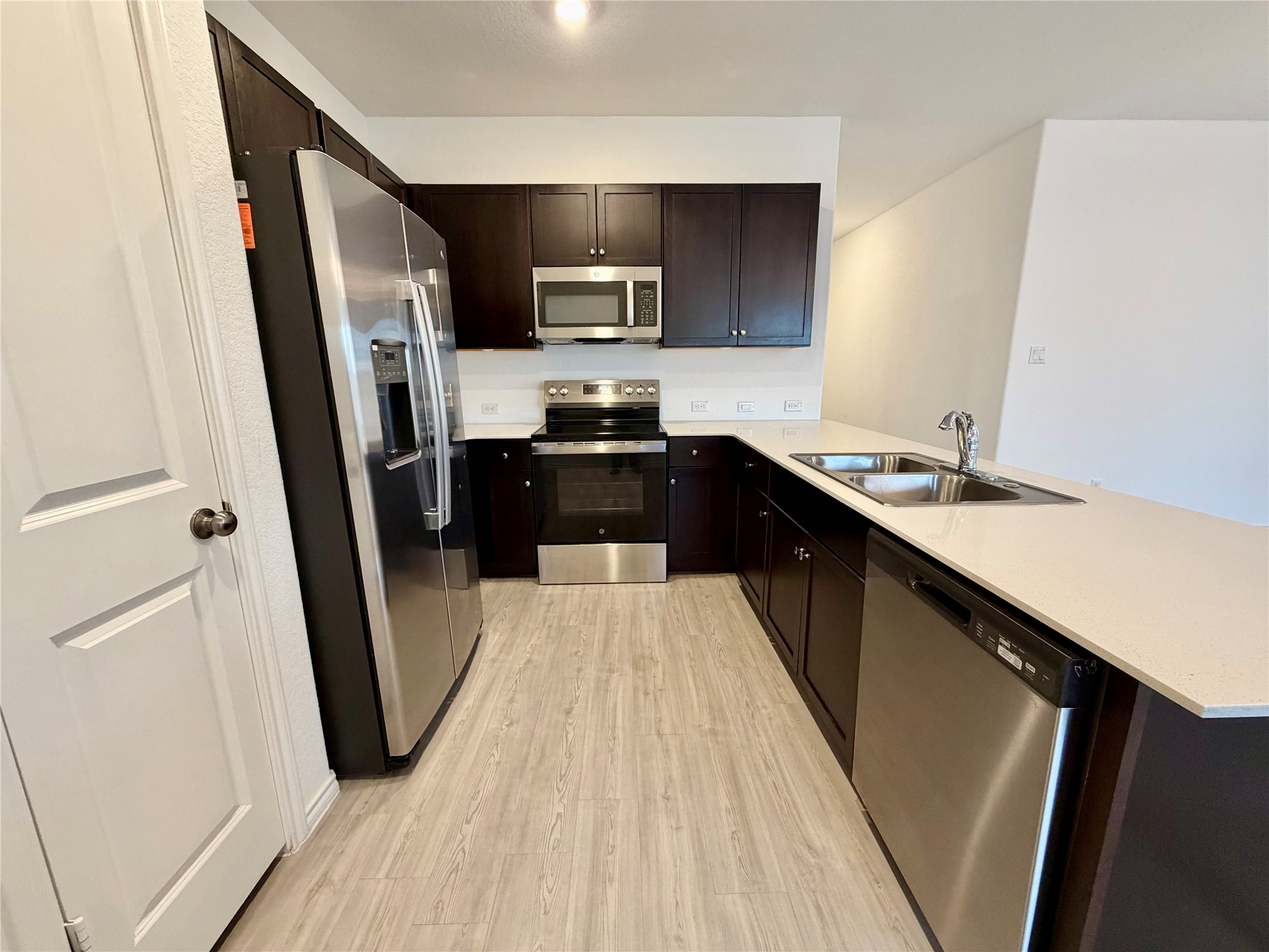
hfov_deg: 102.1
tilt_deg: -12.8
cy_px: 476
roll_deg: +0.3
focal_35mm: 14
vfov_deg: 85.7
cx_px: 634
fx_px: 513
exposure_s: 1/60
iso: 250
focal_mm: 2.22
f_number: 2.2
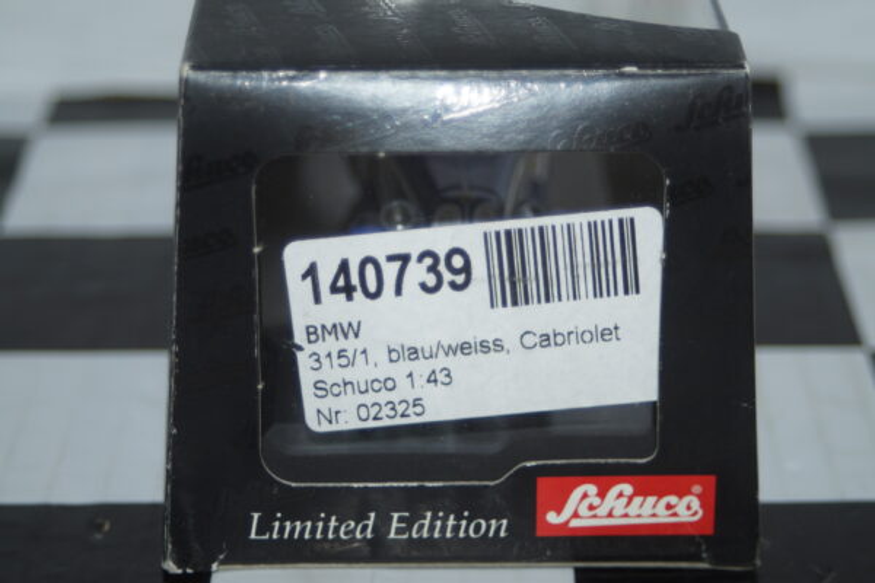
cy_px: 292
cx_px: 438
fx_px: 2552
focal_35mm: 105
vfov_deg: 13.0
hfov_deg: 19.5
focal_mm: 70
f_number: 5.6
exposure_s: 1/60
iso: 200
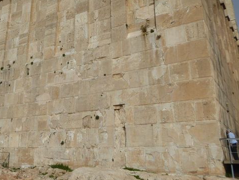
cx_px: 50
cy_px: 77
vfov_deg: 34.3
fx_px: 290
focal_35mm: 42
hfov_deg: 42.9
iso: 80
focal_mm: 4.3
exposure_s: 1/1600
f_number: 3.5
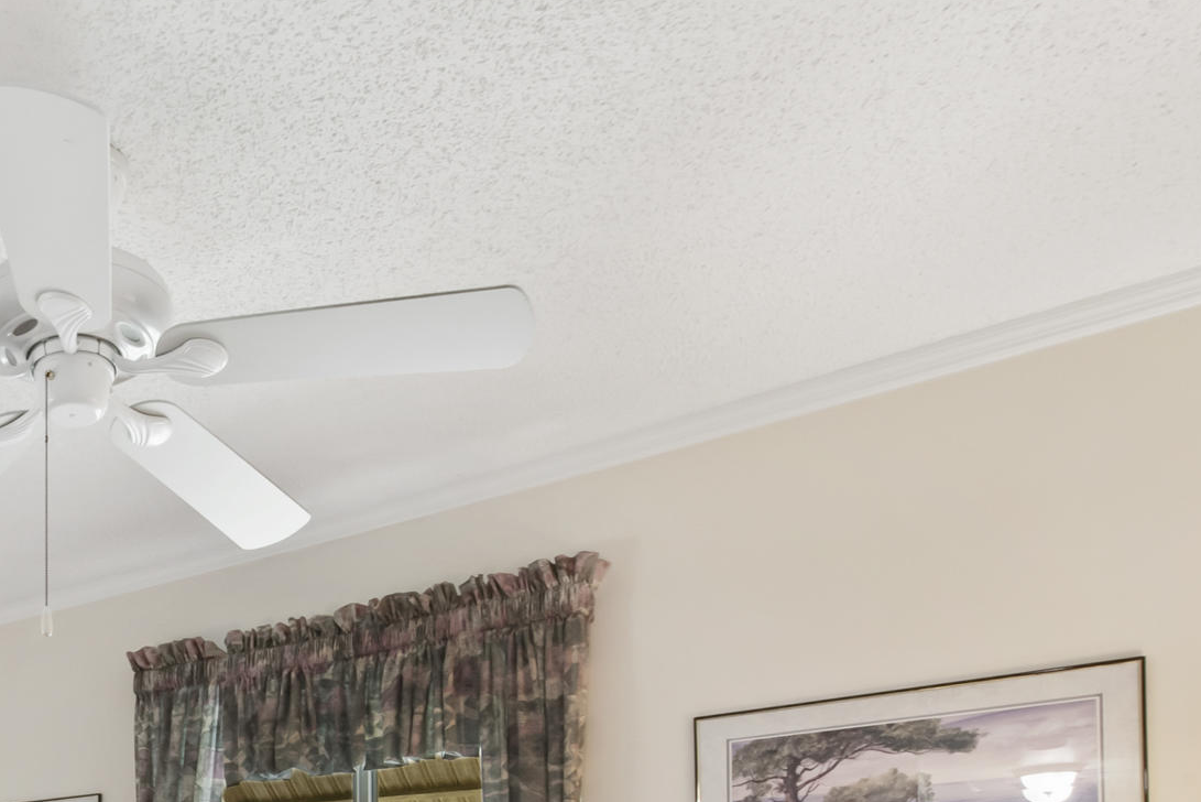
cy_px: 938
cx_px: 74
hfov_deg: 49.5
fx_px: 1101
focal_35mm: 33
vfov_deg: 33.4
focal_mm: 12
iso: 400
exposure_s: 1.3
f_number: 14
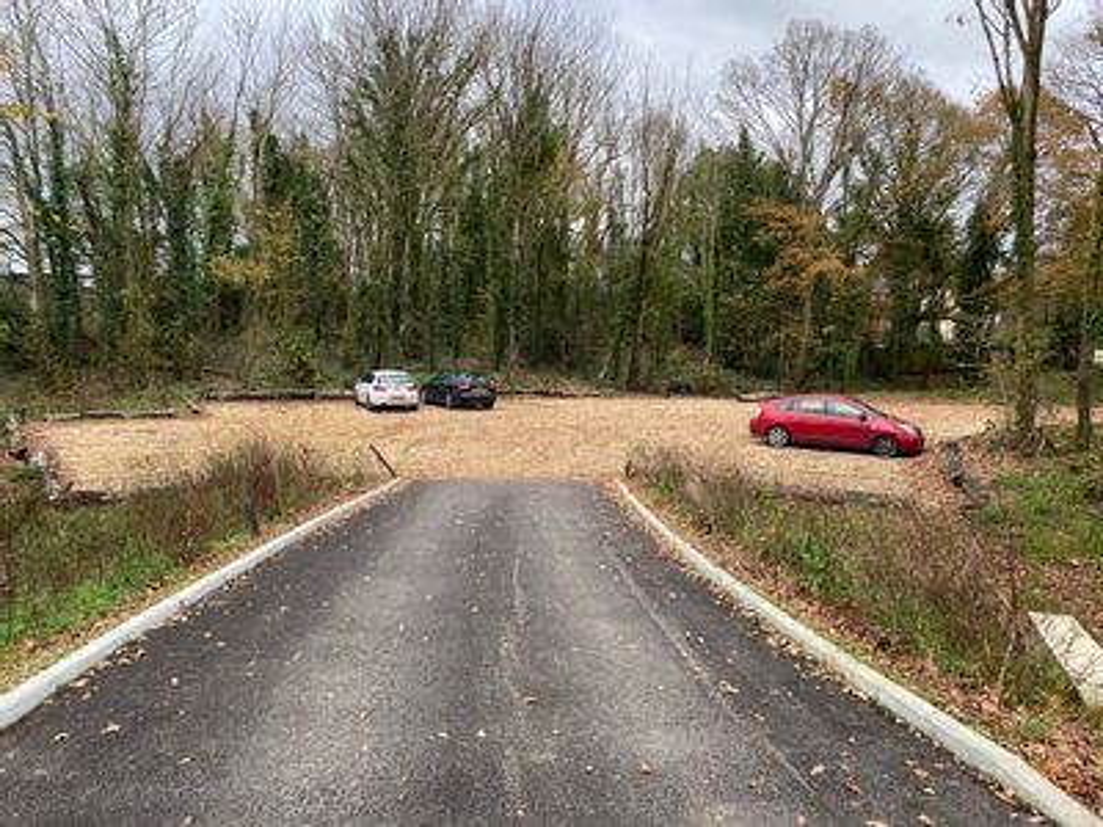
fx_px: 828
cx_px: 552
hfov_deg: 67.3
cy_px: 414
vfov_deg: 53.1
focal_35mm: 26
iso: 100
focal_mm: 4.25
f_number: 1.8
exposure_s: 1/121
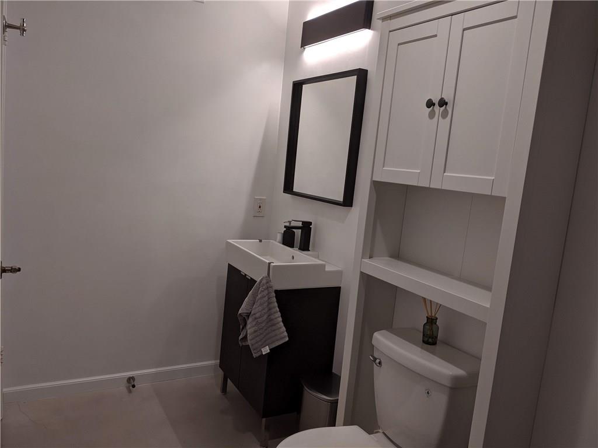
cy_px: 224
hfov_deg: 65.3
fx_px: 466
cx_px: 299
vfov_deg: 51.4
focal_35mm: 27
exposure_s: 1/120
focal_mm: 4.44
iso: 66
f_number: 1.8
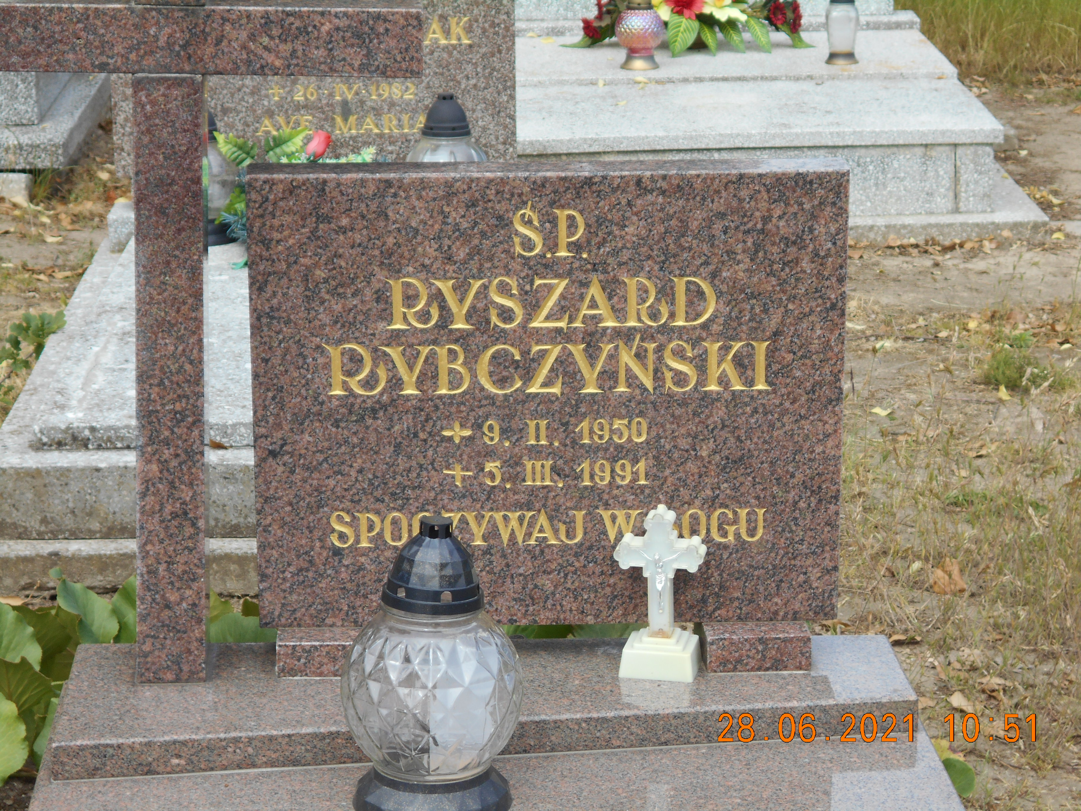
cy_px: 406
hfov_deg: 19.8
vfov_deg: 14.9
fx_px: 3092
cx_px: 540
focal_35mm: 99
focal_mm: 17.6
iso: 80
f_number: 5.5
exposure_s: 1/160
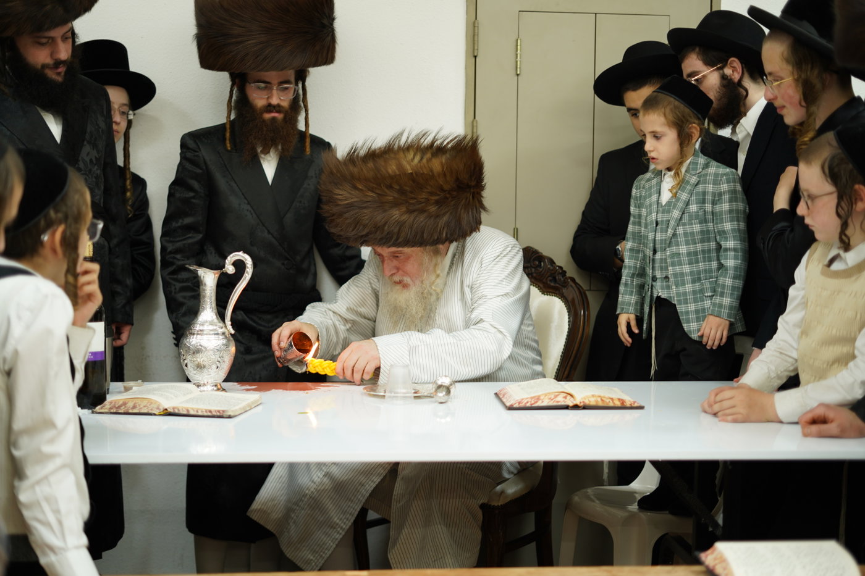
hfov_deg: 39.6
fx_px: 1201
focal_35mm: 50
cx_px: 432
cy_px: 288
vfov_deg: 27.0
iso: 200
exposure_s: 1/125
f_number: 1.8
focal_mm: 50
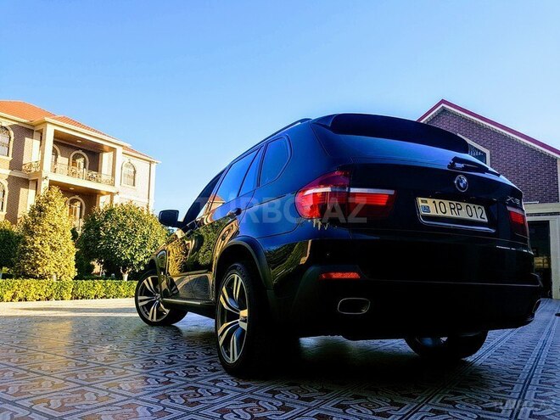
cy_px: 210
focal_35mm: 26
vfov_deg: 53.1
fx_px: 421
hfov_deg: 67.3
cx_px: 280
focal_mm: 4.2
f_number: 1.7
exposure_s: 1/1056
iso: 50
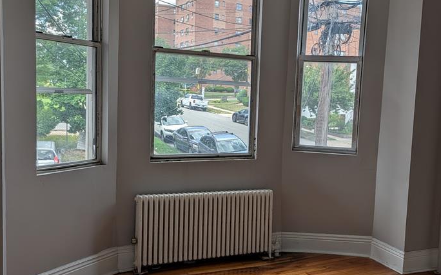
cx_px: 286
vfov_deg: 33.5
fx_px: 457
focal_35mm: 38
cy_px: 153
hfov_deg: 50.8
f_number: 1.68
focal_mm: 6.9
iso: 27
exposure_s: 1/255
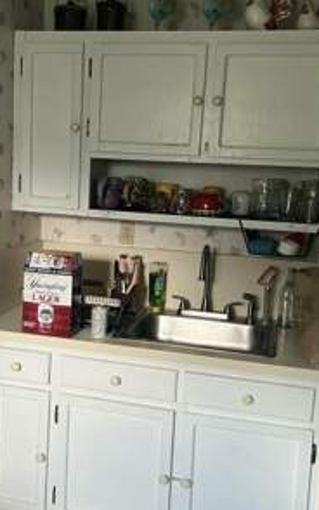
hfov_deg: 28.5
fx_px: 625
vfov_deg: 44.3
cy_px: 254
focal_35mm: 45
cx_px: 121
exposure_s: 1/60
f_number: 1.5
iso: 250
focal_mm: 5.7
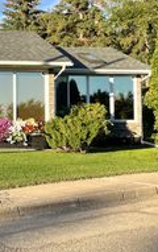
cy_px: 96
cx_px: -112
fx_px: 494
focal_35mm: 72
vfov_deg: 28.5
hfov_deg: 15.9
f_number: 1.6
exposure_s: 1/1335
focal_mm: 4.2
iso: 32
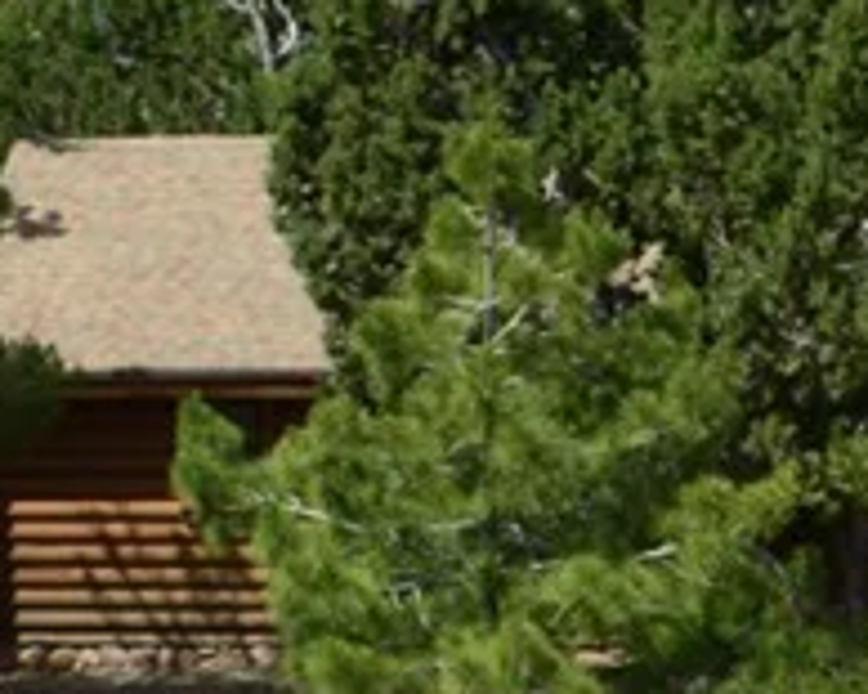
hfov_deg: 5.9
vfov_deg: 4.7
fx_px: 8396
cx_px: 1132
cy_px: 233
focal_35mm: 327
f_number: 11
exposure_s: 1/125
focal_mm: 44
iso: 110
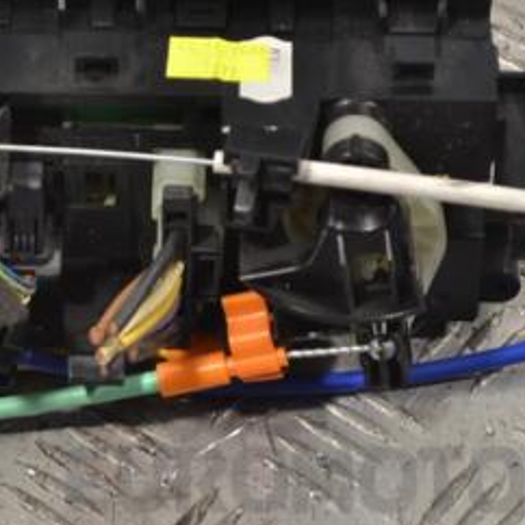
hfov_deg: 10.0
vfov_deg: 10.0
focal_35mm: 174
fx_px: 2987
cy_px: 191
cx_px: 26
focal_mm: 55
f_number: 5.6
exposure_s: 1/60
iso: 400
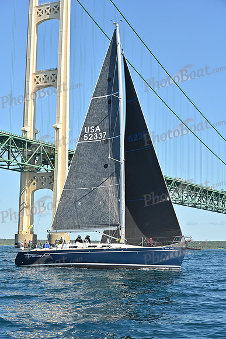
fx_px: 659
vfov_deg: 28.8
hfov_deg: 19.5
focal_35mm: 70
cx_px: 113
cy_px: 170
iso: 320
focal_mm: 70
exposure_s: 1/1000
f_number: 7.1
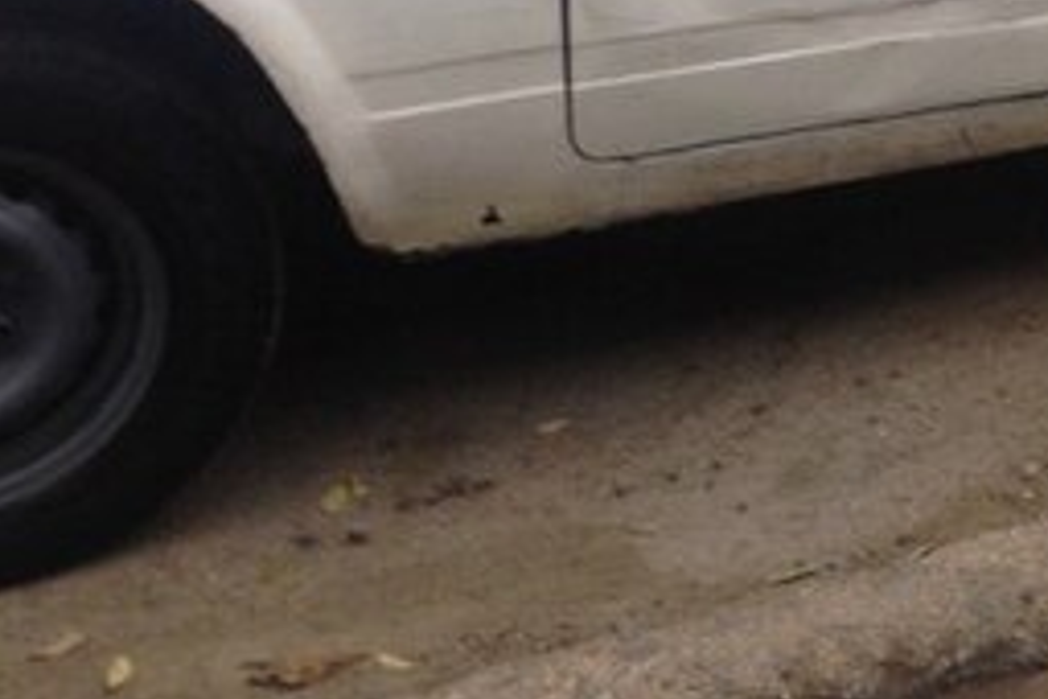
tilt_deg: -10.7
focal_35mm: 89
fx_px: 2591
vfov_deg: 14.7
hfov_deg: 20.9
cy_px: -224
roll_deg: -2.6
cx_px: 1348
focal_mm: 4.12
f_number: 2.4
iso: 64
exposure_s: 1/60
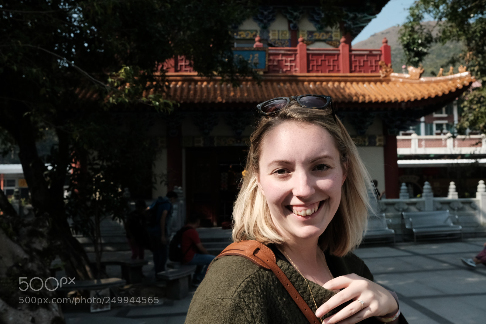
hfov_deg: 54.4
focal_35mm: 35
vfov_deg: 37.9
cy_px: 162
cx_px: 243
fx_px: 473
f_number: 8
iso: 1600
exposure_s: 1/2000
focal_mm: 23
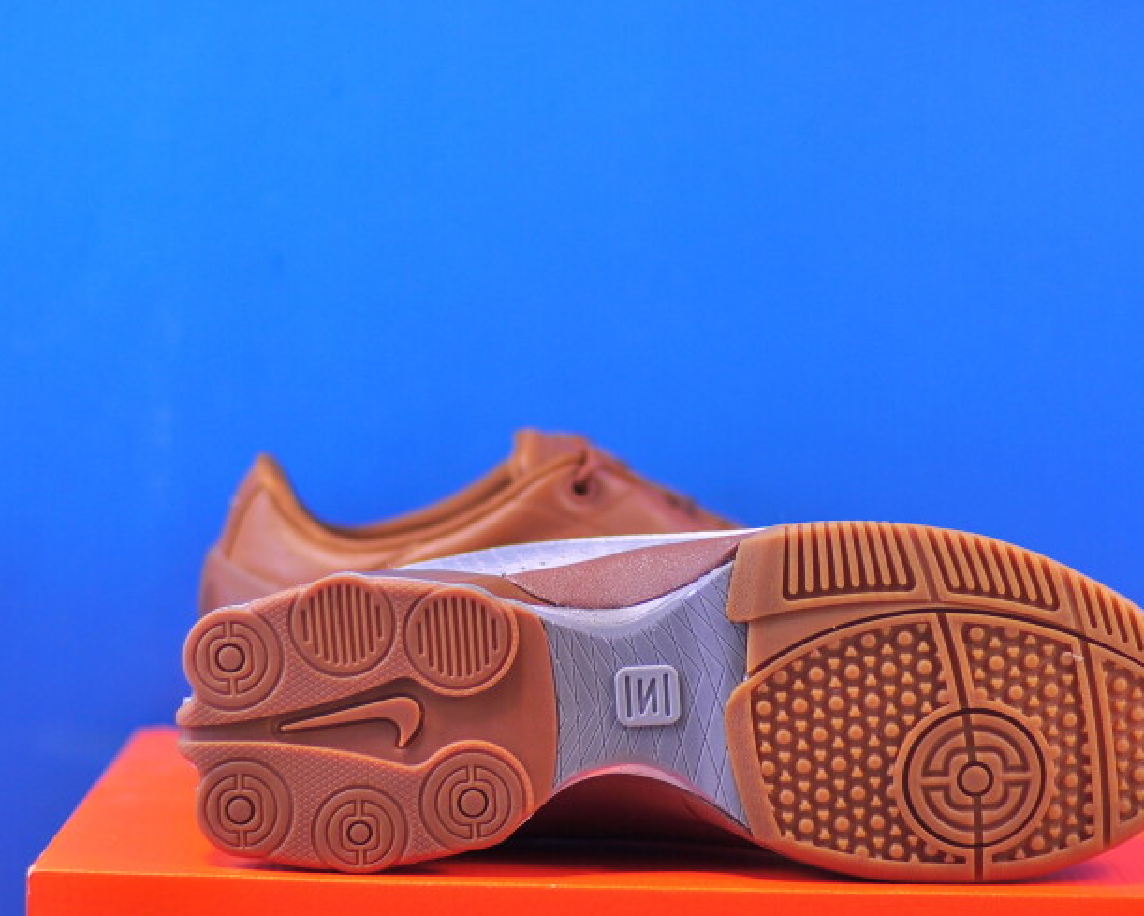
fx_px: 3115
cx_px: 650
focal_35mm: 92
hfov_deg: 20.8
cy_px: 492
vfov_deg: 16.7
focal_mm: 50
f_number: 2
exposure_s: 1/320
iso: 250
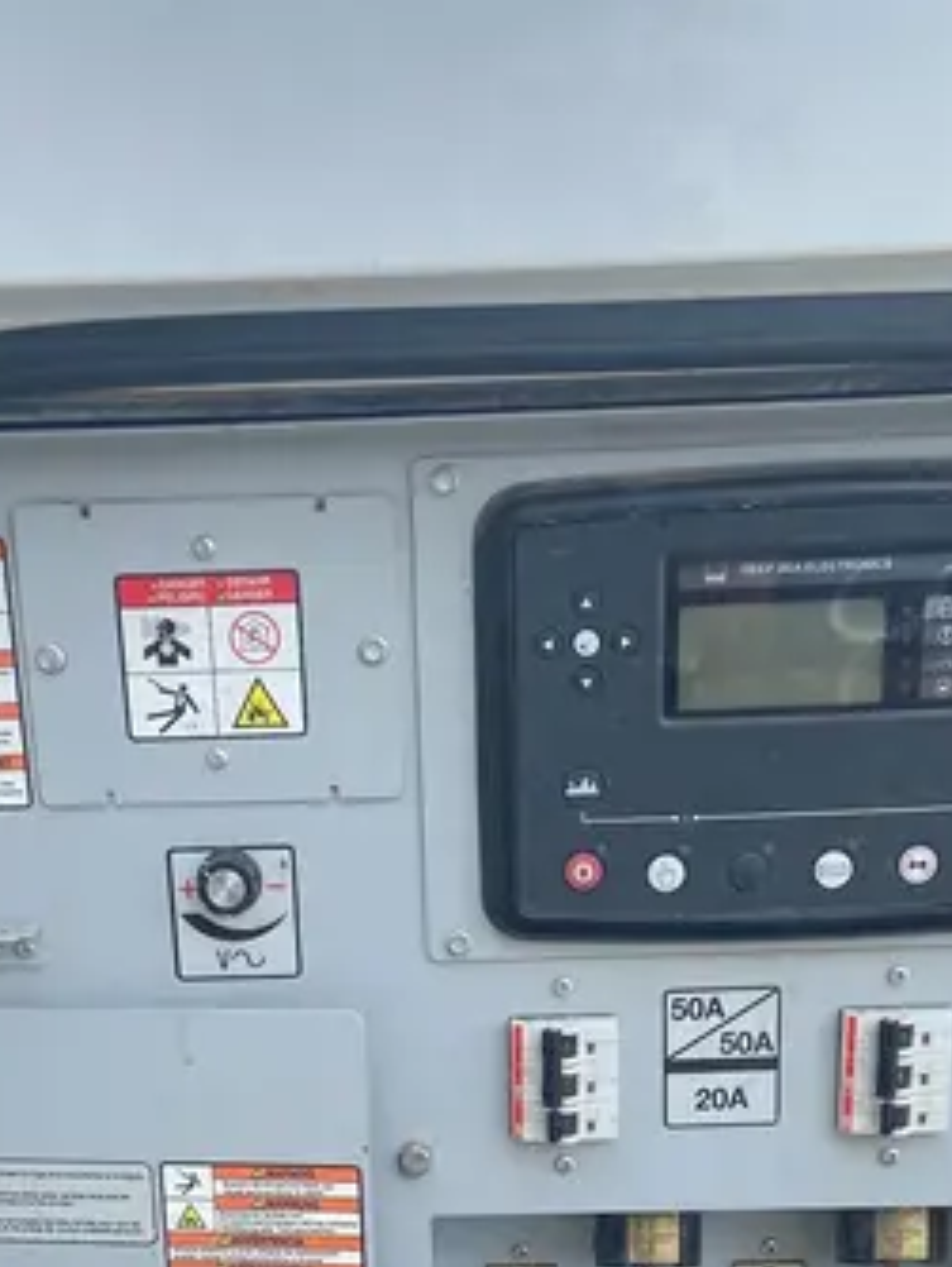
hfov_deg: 25.7
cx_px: 394
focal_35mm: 57
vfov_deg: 32.2
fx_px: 2087
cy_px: 1132
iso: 32
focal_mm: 4.25
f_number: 1.8
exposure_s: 1/810
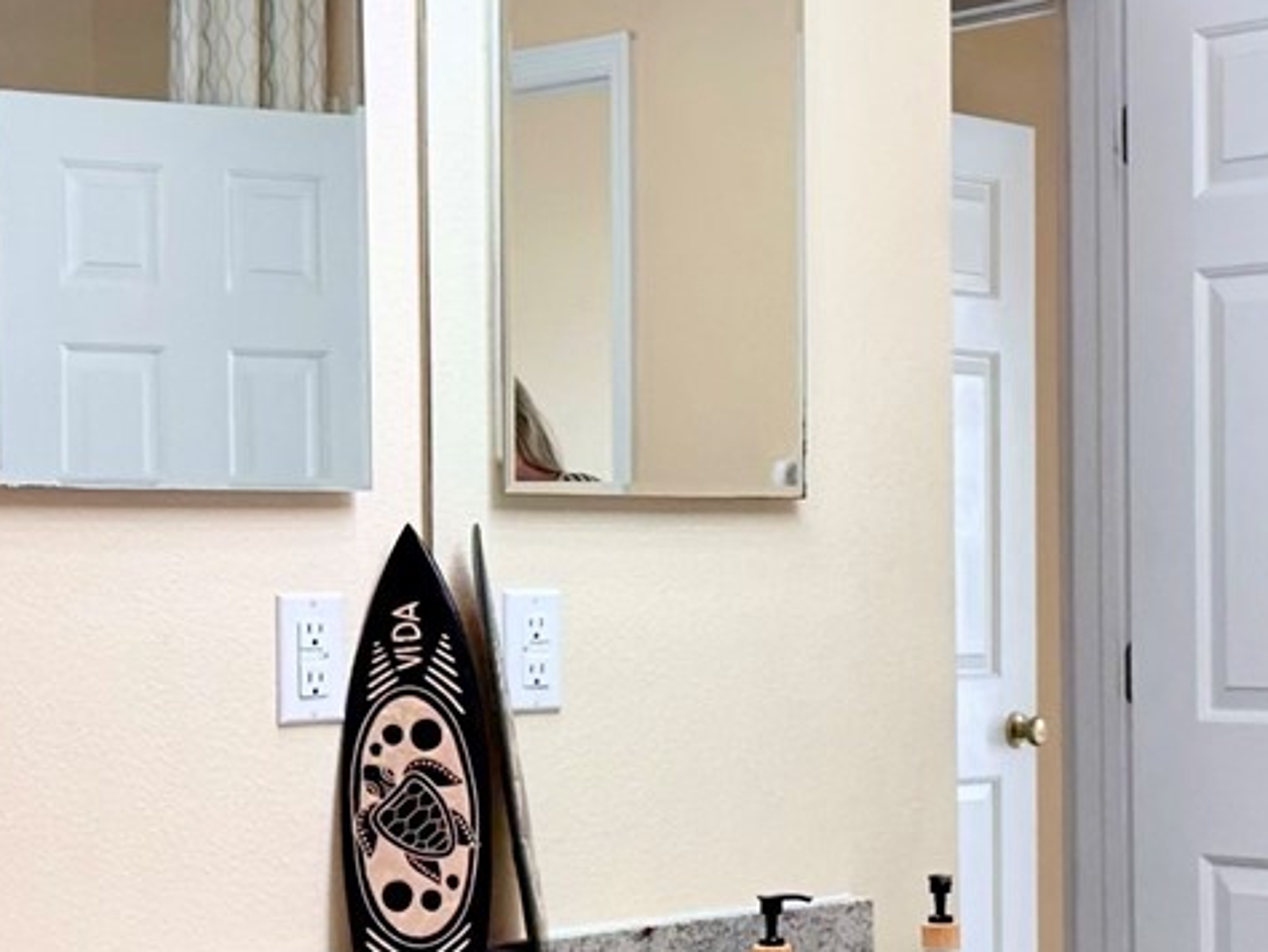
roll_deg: +0.2
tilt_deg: -0.3
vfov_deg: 18.2
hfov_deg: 24.1
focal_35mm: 81
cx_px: 698
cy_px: 596
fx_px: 2969
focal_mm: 6.86
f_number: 1.78
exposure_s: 1/120
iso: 80
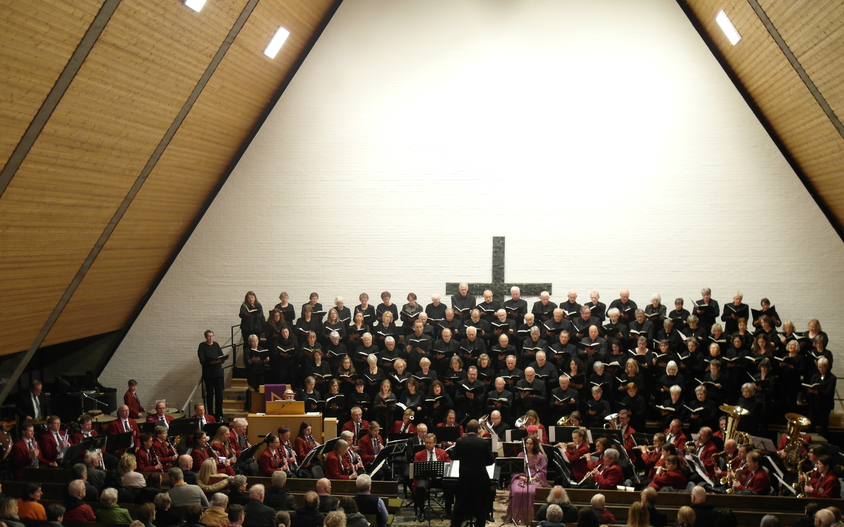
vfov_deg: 28.5
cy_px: 307
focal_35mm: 45
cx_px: 421
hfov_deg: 44.4
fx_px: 1035
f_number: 2.1
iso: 240
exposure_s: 1/20
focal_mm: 9.1
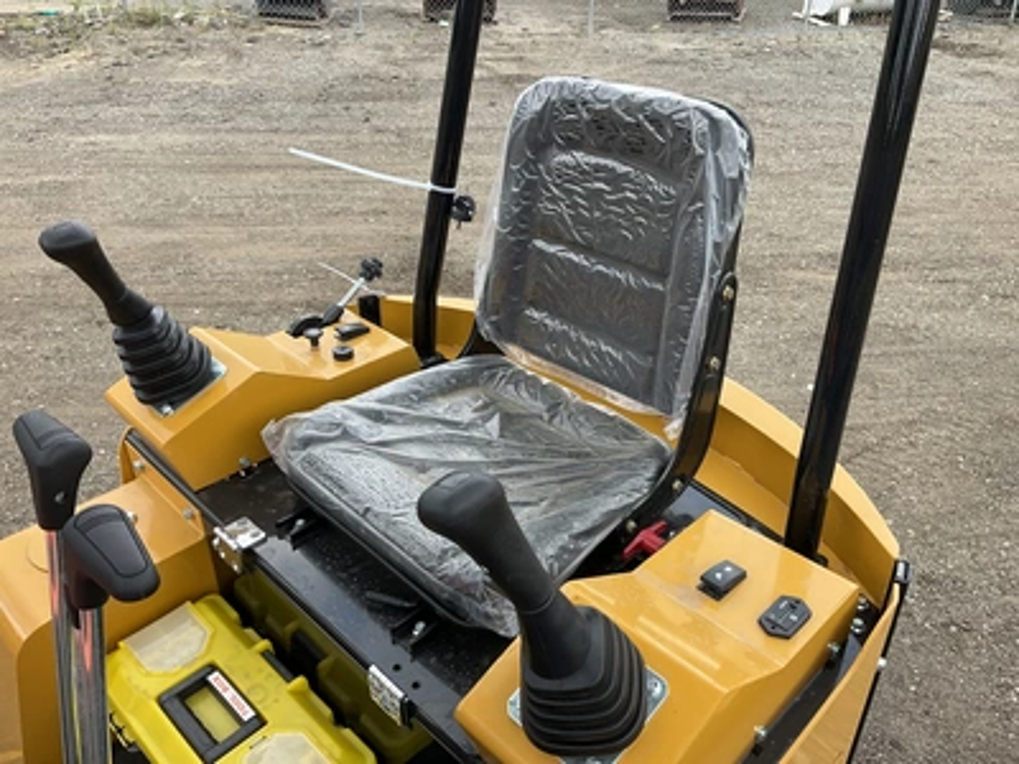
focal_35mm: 29
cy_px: 382
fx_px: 854
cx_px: 510
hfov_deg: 61.7
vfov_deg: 48.2
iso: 25
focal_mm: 3
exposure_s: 1/318
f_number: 1.8
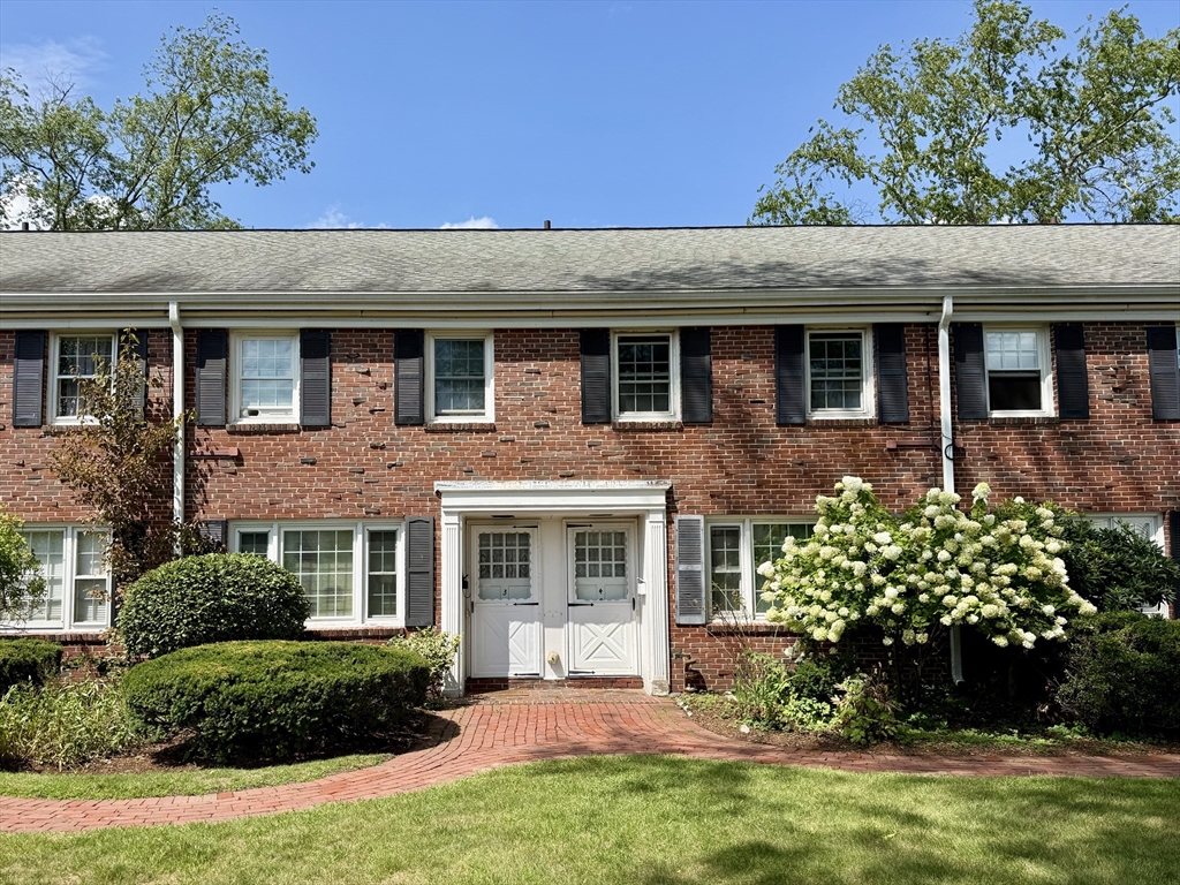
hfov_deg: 71.6
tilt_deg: +4.9
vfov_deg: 56.8
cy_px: 442
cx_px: 590
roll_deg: +0.1
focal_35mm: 24
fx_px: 818
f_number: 1.78
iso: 80
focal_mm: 6.76
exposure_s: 1/3759
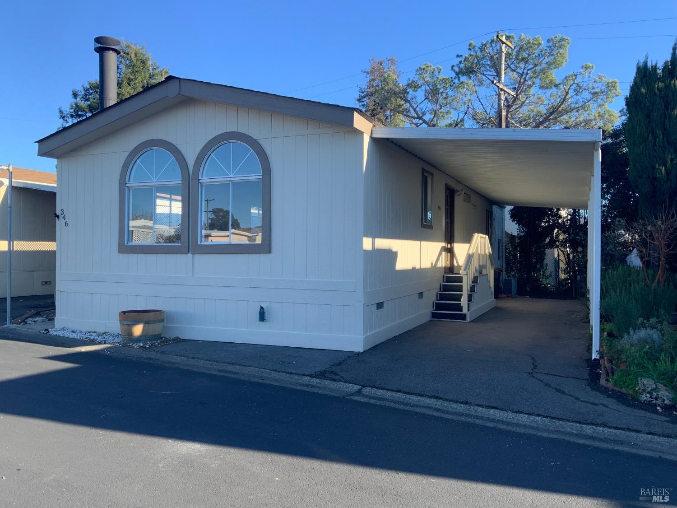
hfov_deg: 61.7
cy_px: 254
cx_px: 338
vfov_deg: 48.2
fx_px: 567
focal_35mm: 29
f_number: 1.8
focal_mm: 3
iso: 16
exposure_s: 1/606
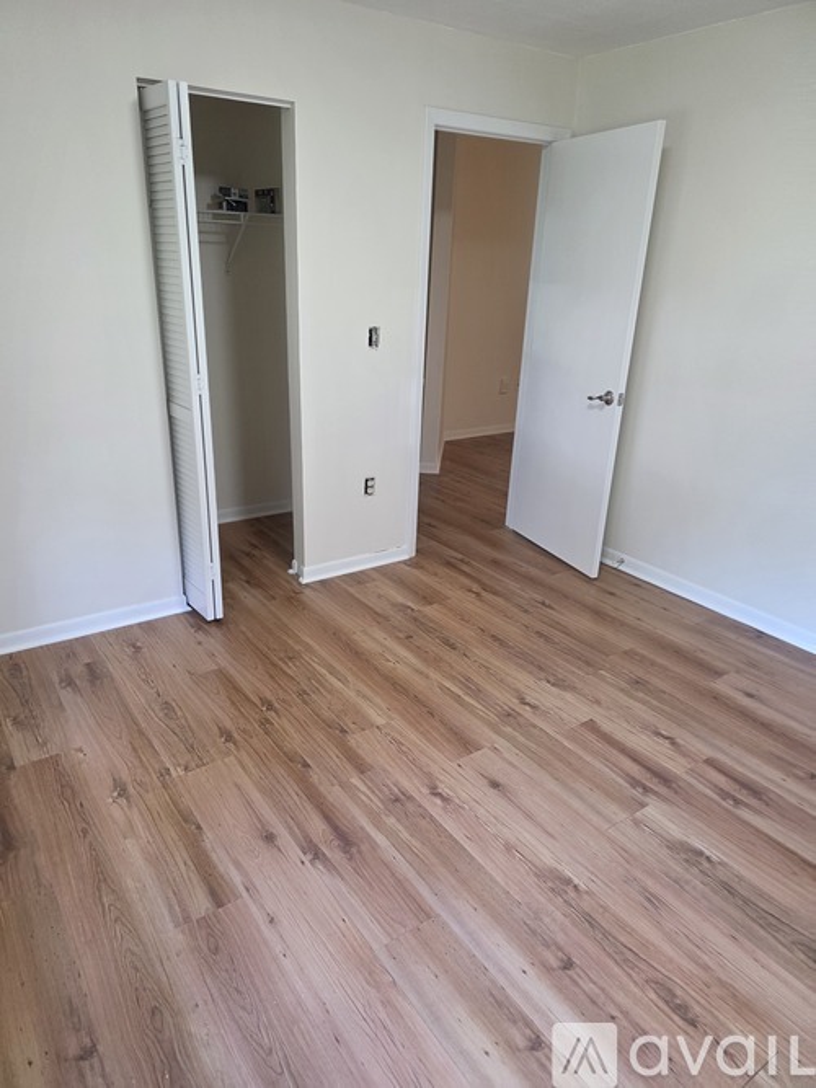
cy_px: 544
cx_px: 408
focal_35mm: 23
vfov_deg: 73.9
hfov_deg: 58.9
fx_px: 723
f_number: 1.7
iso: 320
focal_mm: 6.3
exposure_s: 1/120
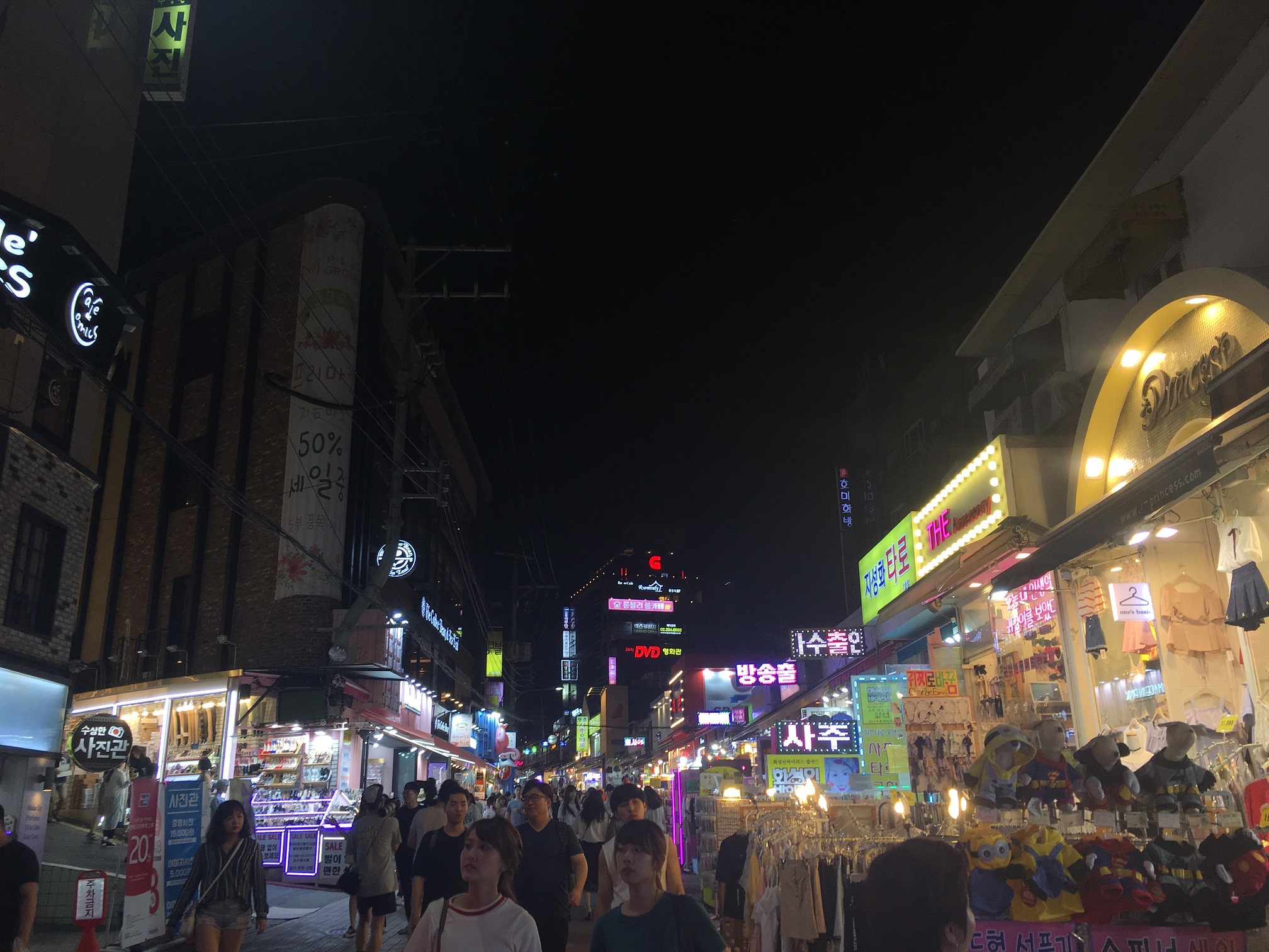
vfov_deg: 48.2
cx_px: 634
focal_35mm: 29
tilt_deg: +17.5
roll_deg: +1.7
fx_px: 1063
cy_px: 476
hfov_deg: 61.7
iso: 32
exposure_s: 1/60
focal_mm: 4.15
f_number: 2.2
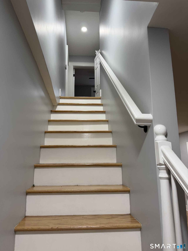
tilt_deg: +12.7
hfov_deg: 56.8
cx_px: 94
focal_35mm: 24
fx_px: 174
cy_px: 126
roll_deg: +0.4
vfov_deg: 71.6
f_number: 1.78
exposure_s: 1/120
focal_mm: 6.76
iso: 160
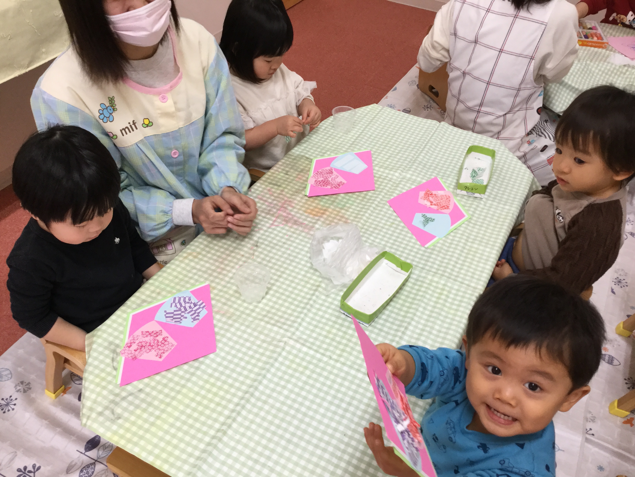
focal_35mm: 31
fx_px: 569
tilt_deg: -43.4
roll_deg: -4.9
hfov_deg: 58.4
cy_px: 238
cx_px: 318
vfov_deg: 45.4
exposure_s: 1/30
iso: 64
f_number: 2.4
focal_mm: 3.3
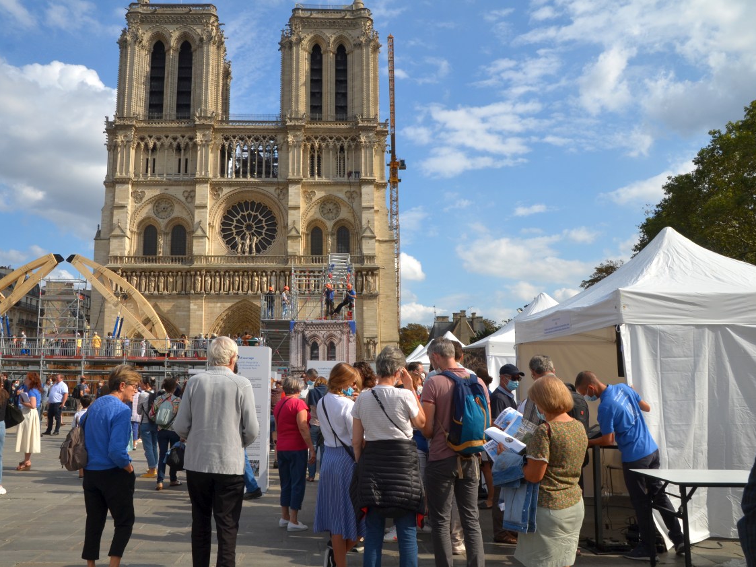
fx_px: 655
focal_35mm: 30
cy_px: 279
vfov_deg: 46.8
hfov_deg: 59.8
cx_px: 339
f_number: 9
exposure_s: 1/320
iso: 200
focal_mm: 18
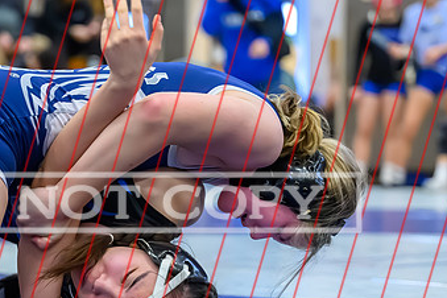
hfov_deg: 13.2
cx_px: 104
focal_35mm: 155
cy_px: 230
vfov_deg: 8.8
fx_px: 1924
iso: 10000
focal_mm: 82
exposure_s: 1/500
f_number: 2.8
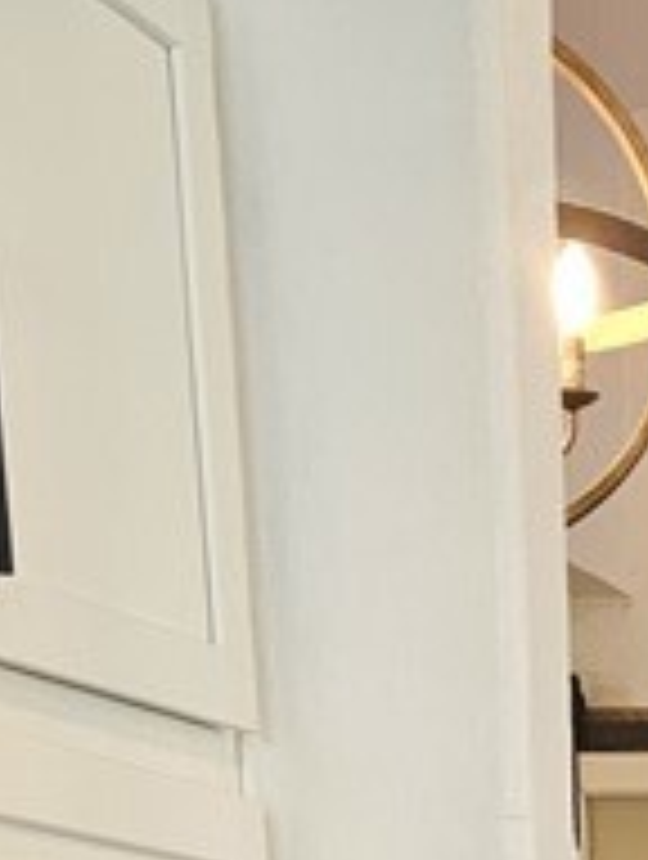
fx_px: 3060
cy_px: 2193
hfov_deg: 11.3
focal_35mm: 123
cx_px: 1143
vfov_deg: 12.1
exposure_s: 1/120
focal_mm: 6.3
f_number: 1.7
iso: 250
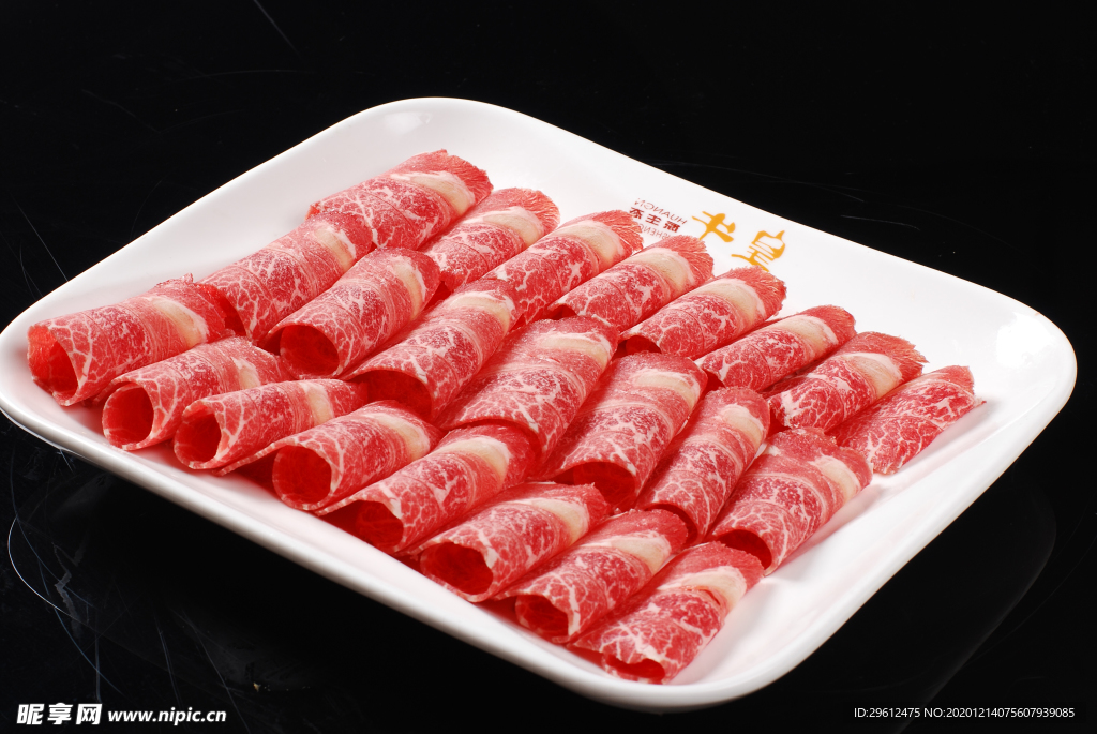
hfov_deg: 27.0
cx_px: 548
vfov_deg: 18.2
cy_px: 367
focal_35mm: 75
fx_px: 2288
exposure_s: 1/125
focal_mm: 50
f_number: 13
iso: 100
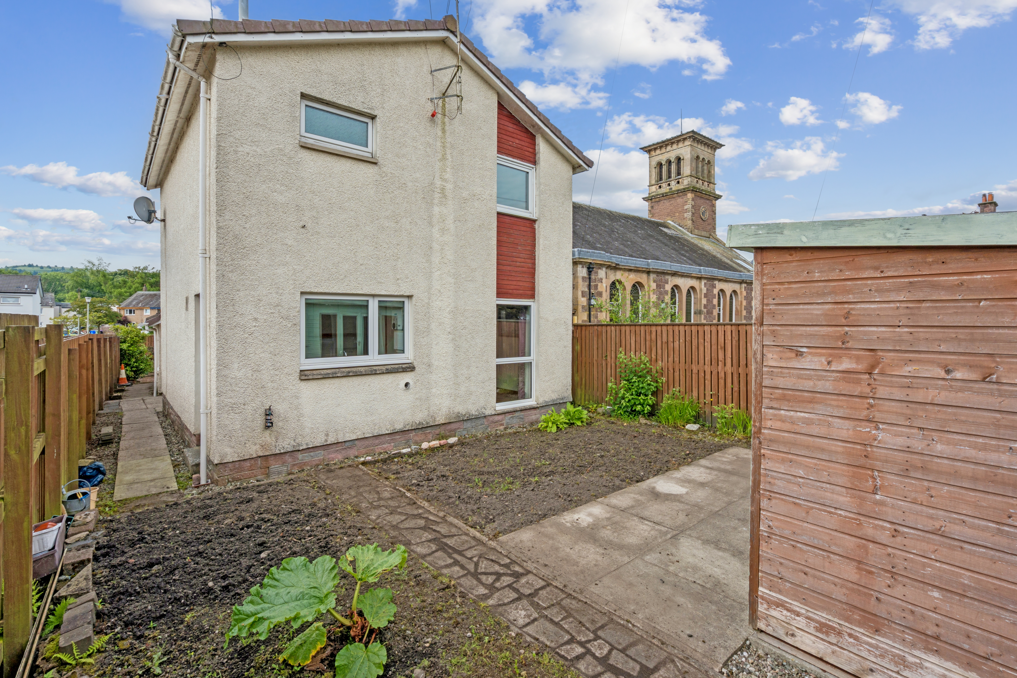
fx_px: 452
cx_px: 508
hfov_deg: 96.7
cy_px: 339
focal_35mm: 16
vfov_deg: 73.7
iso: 200
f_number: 18
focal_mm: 16
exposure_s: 1/80
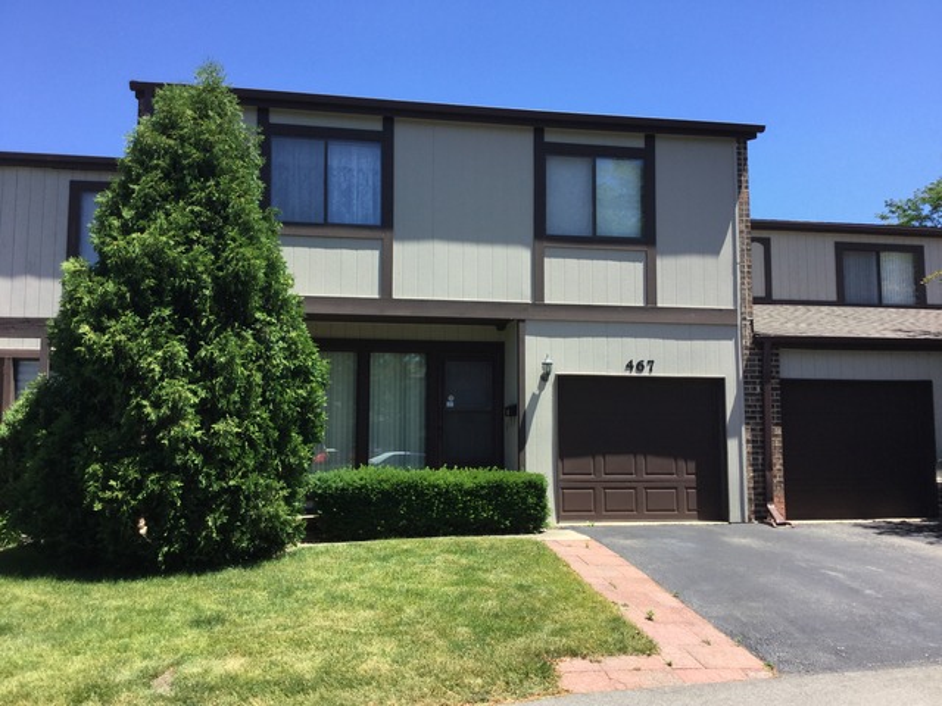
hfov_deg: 58.4
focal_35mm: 31
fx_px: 844
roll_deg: -1.7
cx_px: 471
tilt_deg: +4.0
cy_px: 353
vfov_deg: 45.4
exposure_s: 1/570
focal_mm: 3.3
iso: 25
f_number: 2.4
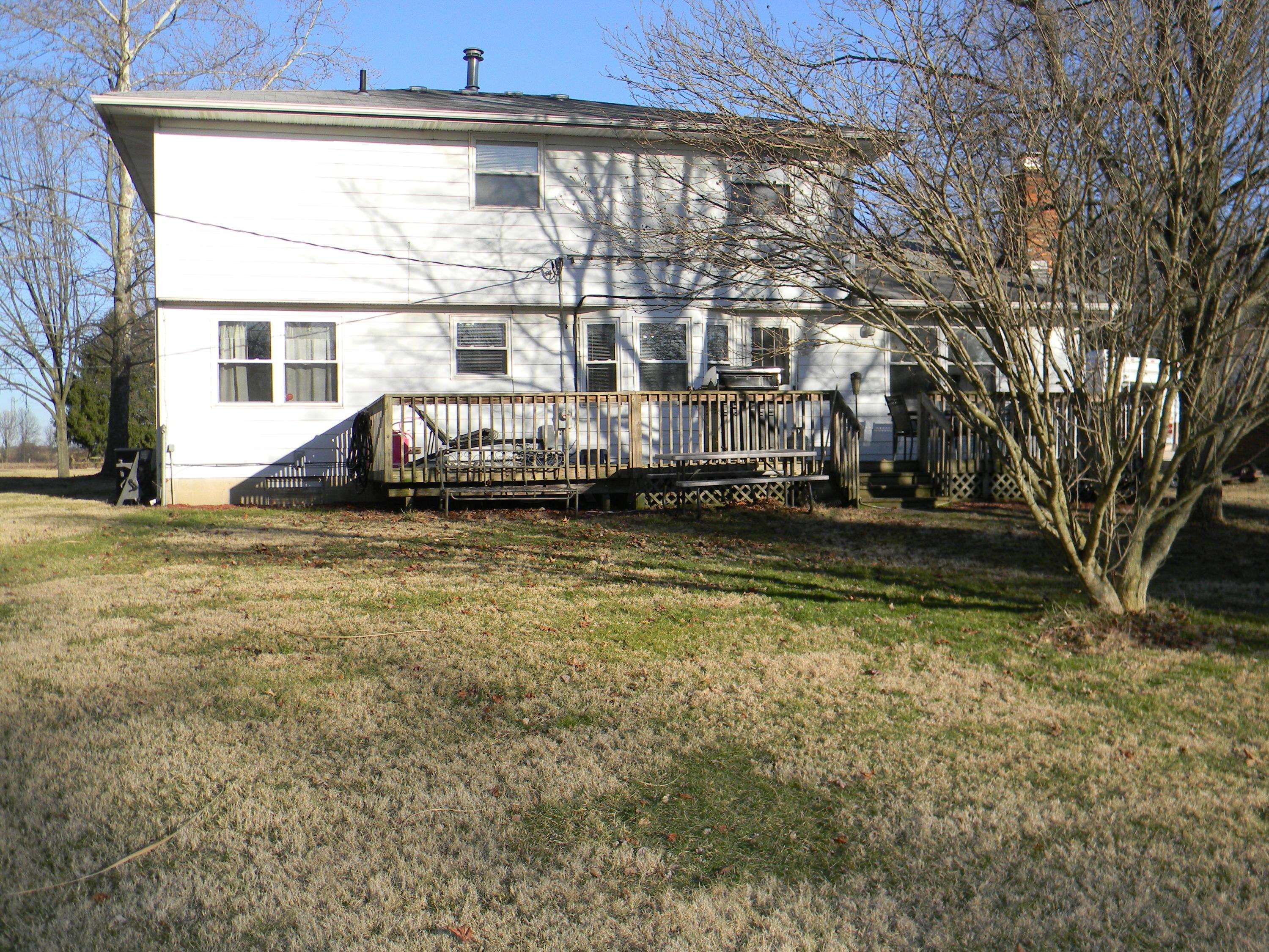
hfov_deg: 51.4
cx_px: 634
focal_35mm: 36
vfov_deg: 39.7
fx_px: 1320
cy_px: 476
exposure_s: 1/918
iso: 112
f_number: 3.7
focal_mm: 6.4
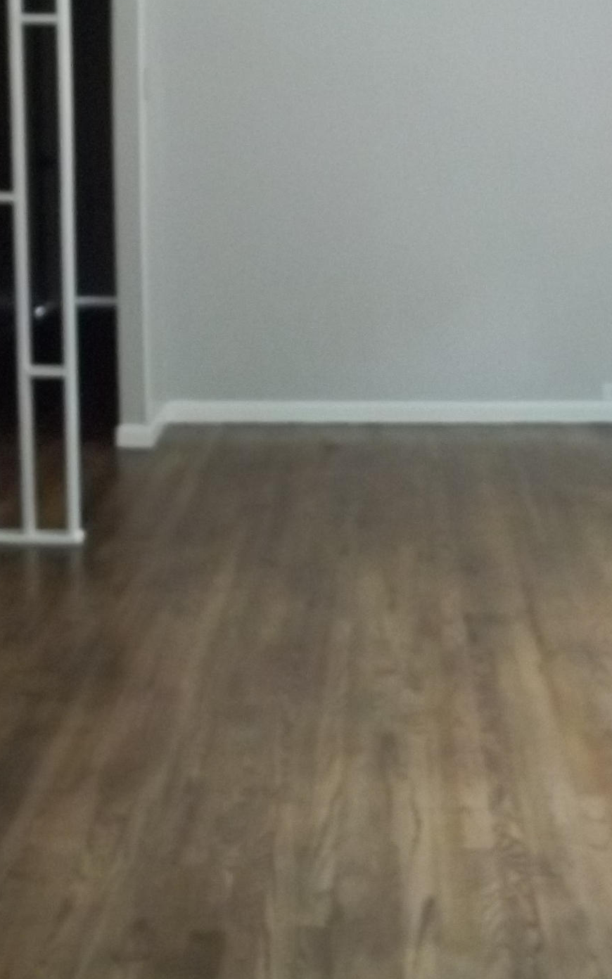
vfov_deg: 30.5
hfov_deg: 19.4
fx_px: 1788
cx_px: 417
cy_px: 355
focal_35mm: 67
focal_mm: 5.9
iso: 320
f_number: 3.3
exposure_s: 1/30
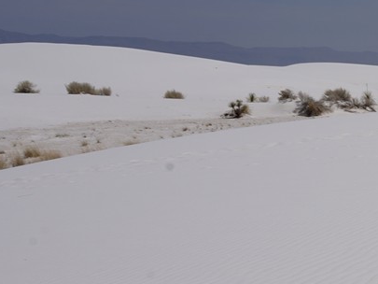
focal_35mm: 133
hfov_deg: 11.8
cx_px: 929
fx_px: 1453
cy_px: 272
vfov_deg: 11.1
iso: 50
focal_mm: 28
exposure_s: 1/125
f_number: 20
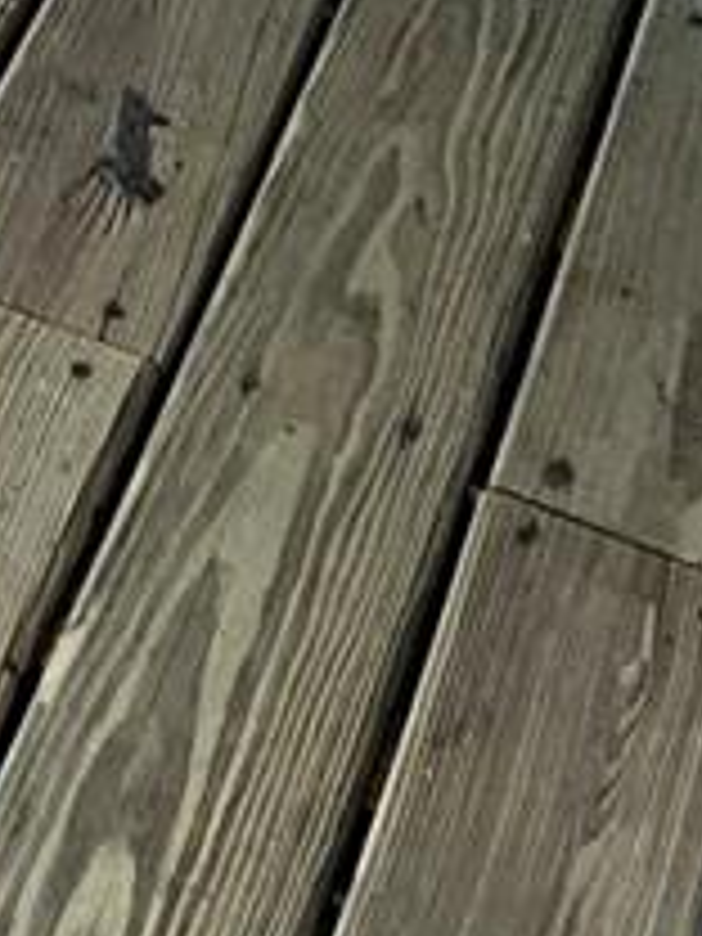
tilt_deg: -10.9
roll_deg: -0.6
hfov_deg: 8.9
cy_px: -1710
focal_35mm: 150
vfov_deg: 10.3
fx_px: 4056
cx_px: -990
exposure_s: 1/82
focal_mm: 5.7
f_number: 1.5
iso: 125
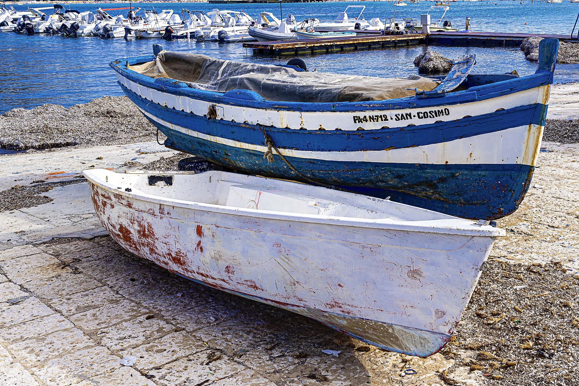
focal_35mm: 47
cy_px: 166
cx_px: 343
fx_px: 756
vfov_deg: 28.6
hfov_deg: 41.7
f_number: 11
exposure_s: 1/160
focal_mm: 37
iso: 200
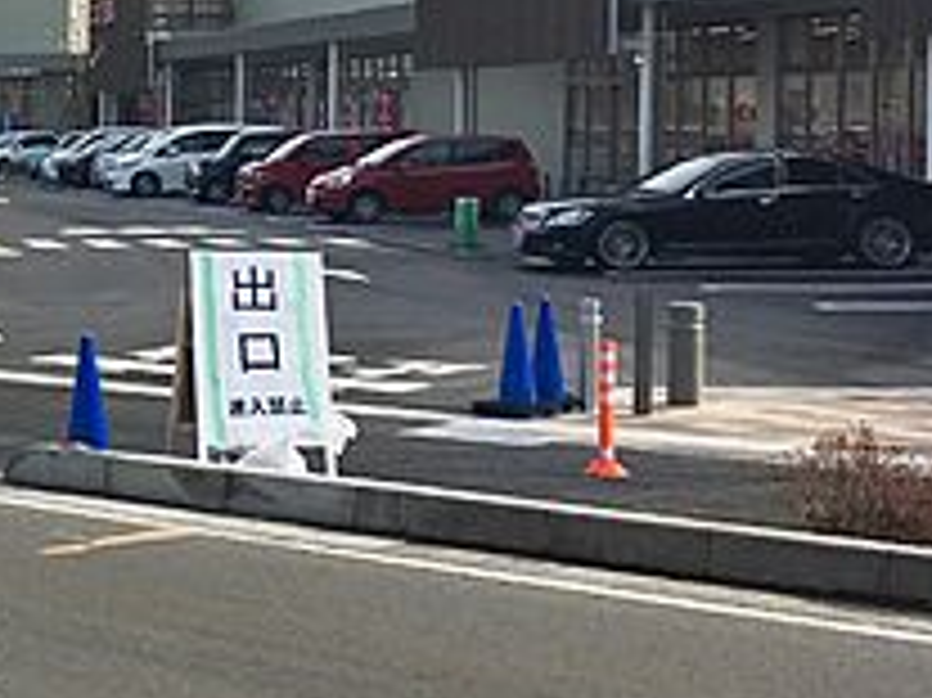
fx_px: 2341
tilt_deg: -2.5
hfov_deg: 19.8
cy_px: 200
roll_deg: +0.7
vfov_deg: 16.9
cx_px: -432
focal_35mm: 87
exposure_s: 1/1832
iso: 25
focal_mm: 4.15
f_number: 2.2
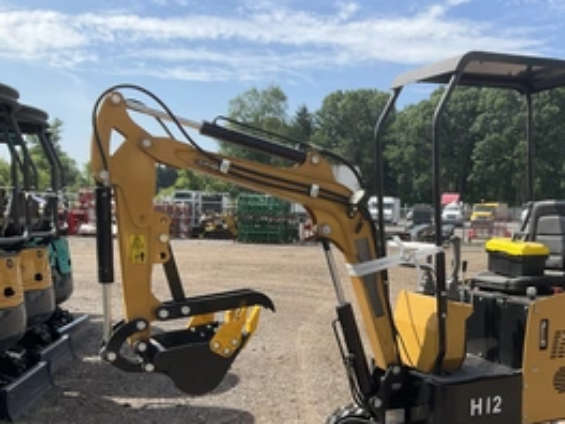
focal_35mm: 44
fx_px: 718
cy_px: 293
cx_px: 400
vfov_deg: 32.5
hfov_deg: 42.1
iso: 25
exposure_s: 1/1311
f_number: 1.8
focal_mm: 3
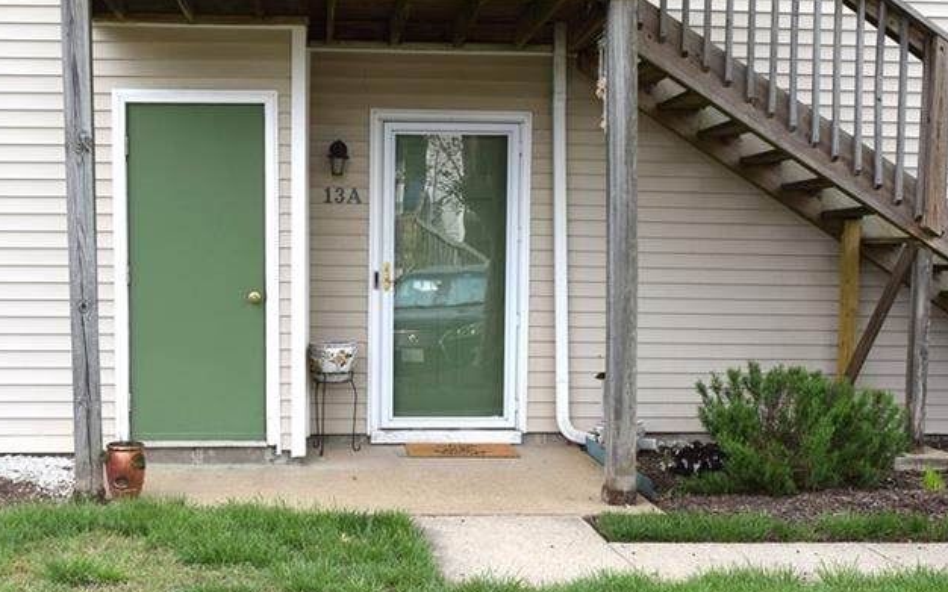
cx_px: 371
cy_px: 367
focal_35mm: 50
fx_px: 1292
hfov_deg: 40.1
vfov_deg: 25.7
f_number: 7.1
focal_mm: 20
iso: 400
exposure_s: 1/200
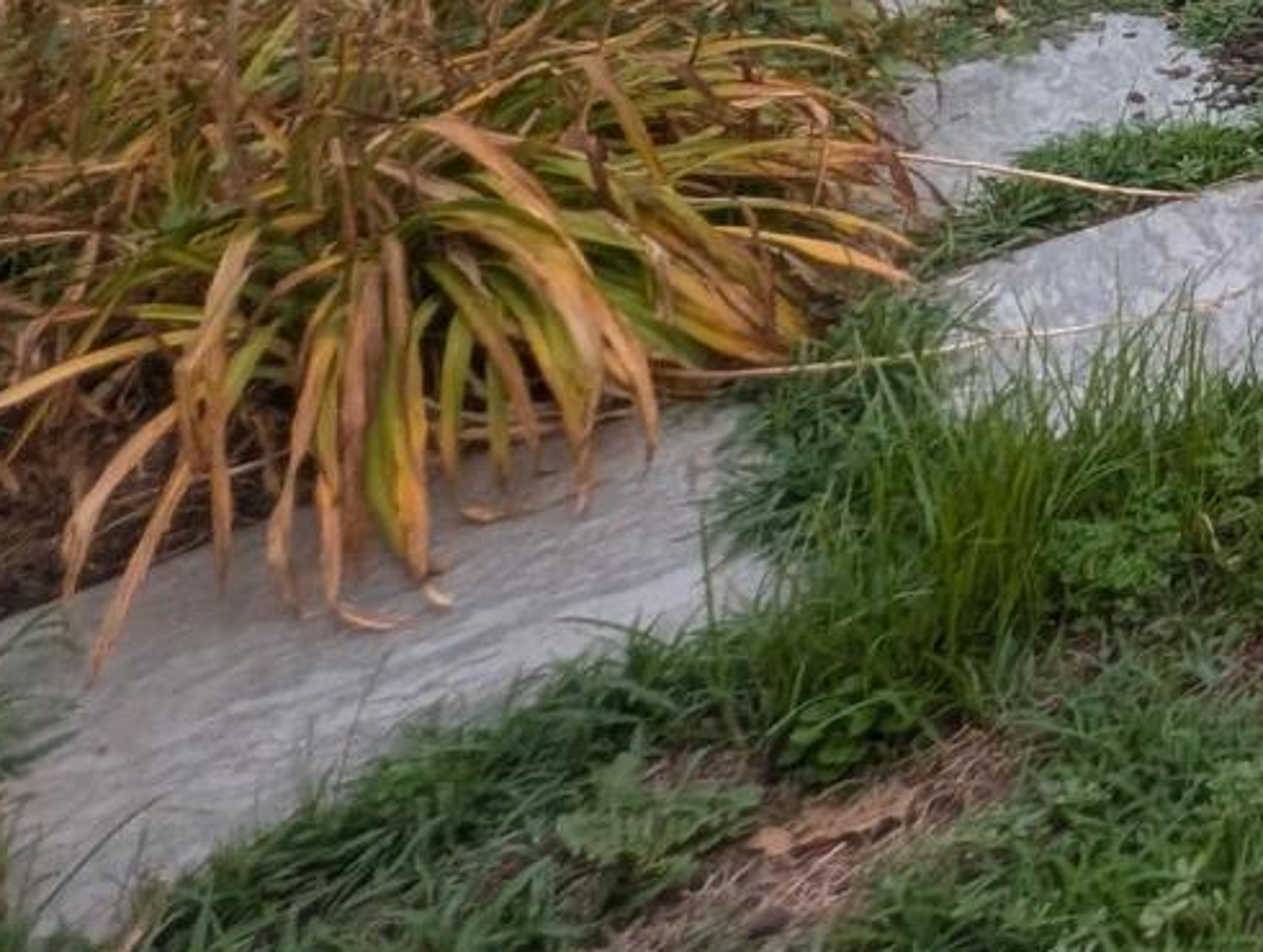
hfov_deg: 20.0
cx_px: 2467
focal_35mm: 54
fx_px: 1974
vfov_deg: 19.7
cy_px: -785
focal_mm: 1.95
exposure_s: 1/1319
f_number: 2.2
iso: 49
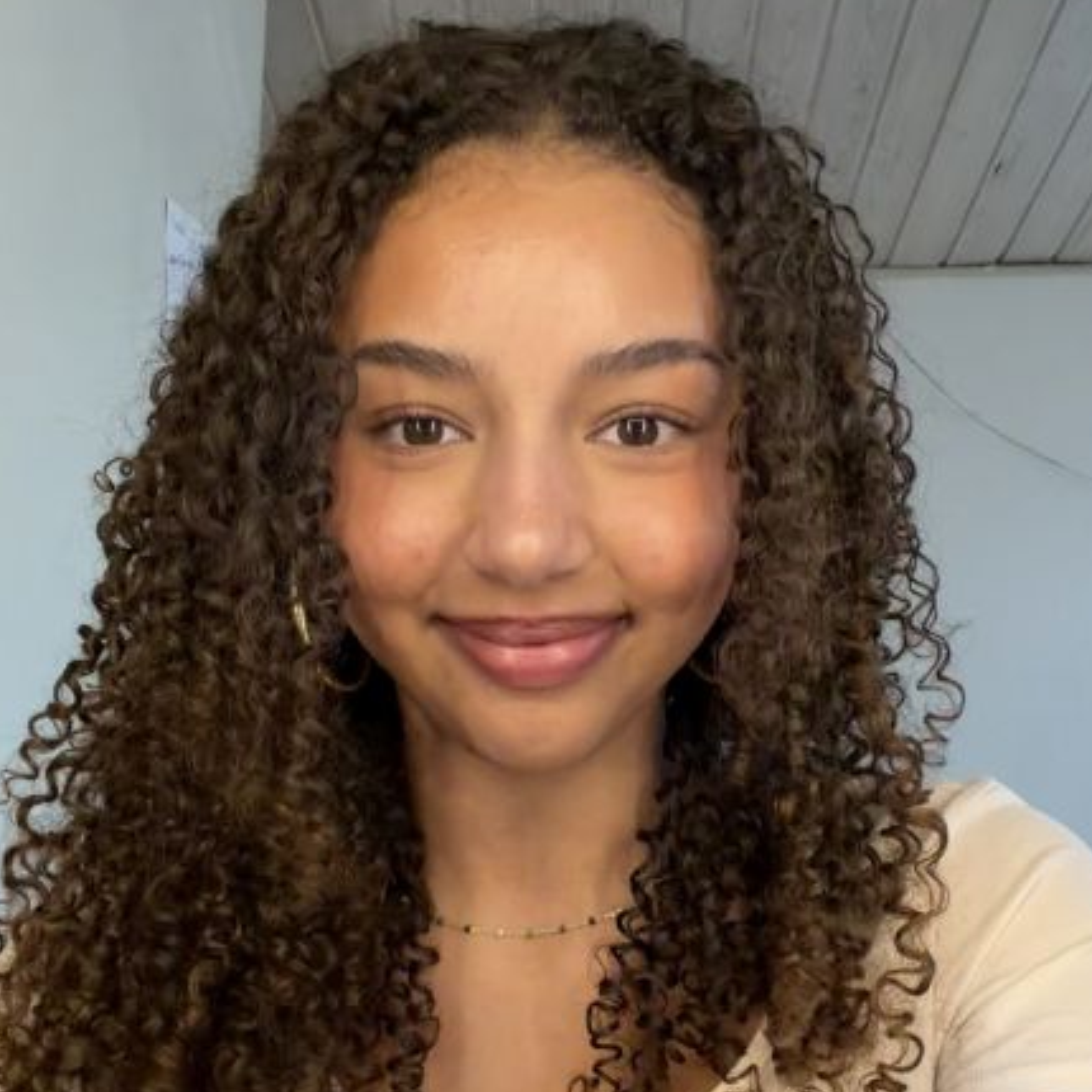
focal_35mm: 37
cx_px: 564
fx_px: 1321
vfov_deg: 44.7
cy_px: 650
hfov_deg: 44.9
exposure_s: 1/57
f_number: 1.9
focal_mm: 2.71
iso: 320
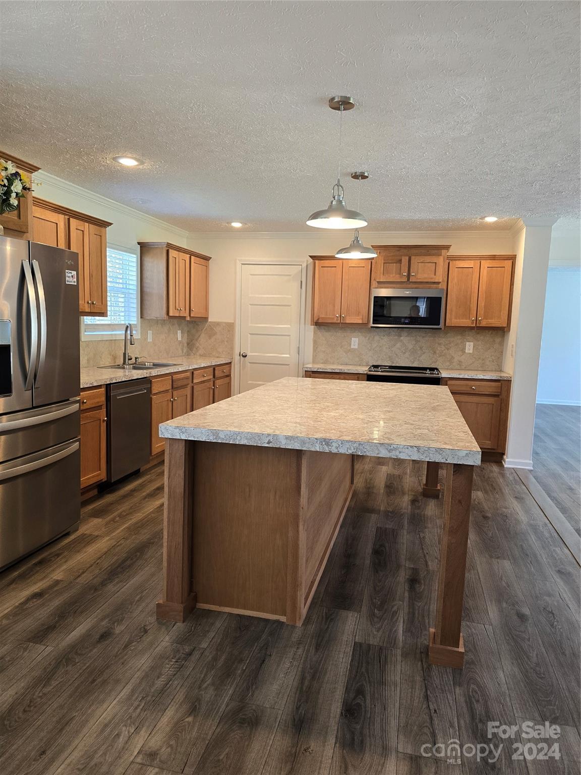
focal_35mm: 23
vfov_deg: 73.9
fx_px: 515
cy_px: 388
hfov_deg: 58.9
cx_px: 290
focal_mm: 6.3
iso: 200
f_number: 1.7
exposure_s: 1/120
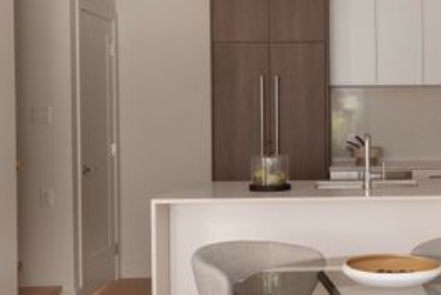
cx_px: 388
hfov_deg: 29.4
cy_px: 118
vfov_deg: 20.6
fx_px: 809
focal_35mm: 66
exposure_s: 1.6
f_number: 8
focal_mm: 35
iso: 100
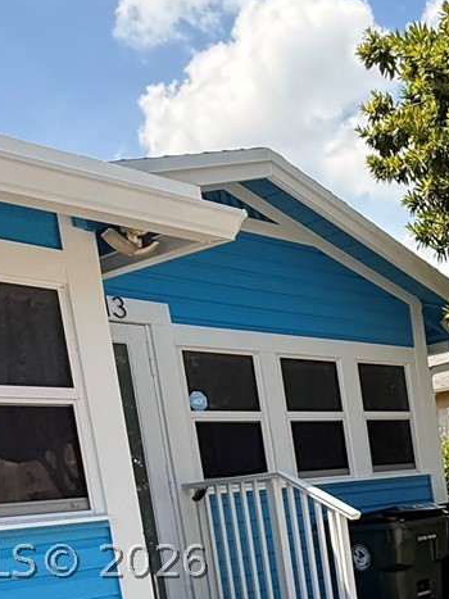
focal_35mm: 48
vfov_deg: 36.7
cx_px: 600
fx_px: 831
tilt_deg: -4.5
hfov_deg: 25.5
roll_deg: +5.9
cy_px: 561
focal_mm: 2.22
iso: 64
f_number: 2.2
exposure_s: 1/928
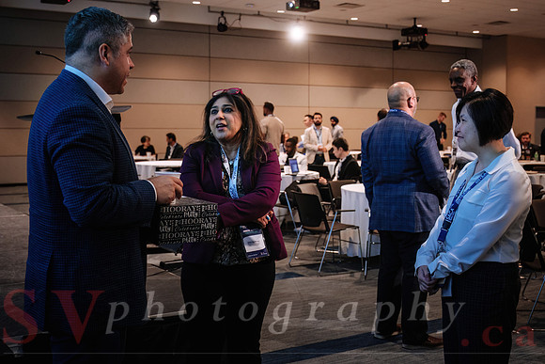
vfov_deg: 29.0
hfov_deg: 42.4
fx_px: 703
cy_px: 153
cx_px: 287
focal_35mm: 46
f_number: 2.8
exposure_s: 1/50
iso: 800
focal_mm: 26.6
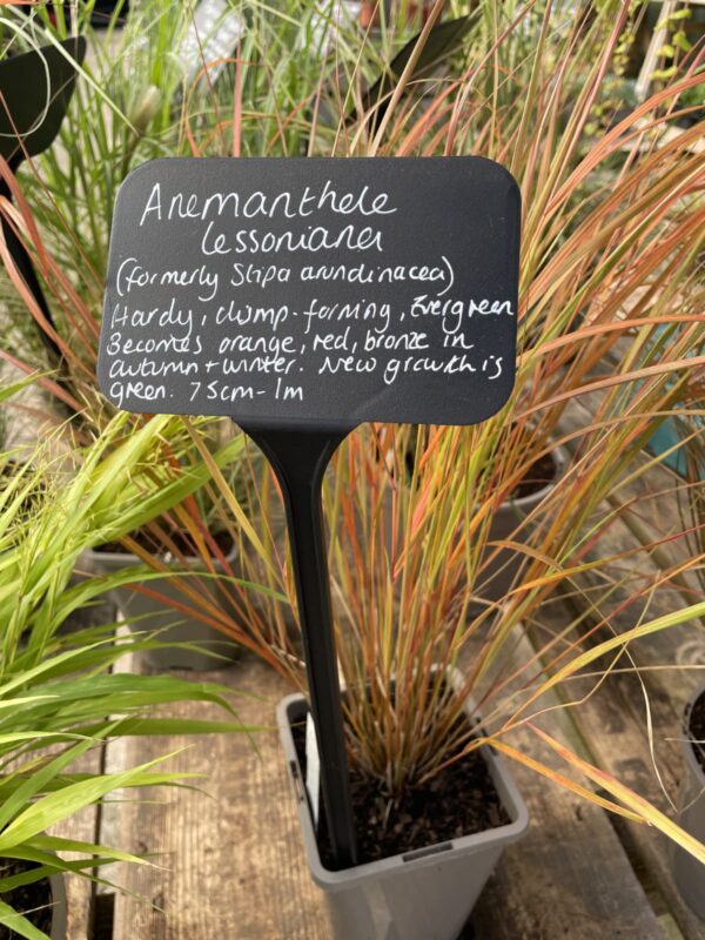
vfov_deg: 67.3
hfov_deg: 53.1
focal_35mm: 26
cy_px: 470
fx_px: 706
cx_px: 352
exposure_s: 1/997
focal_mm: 4.2
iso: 32
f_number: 1.6
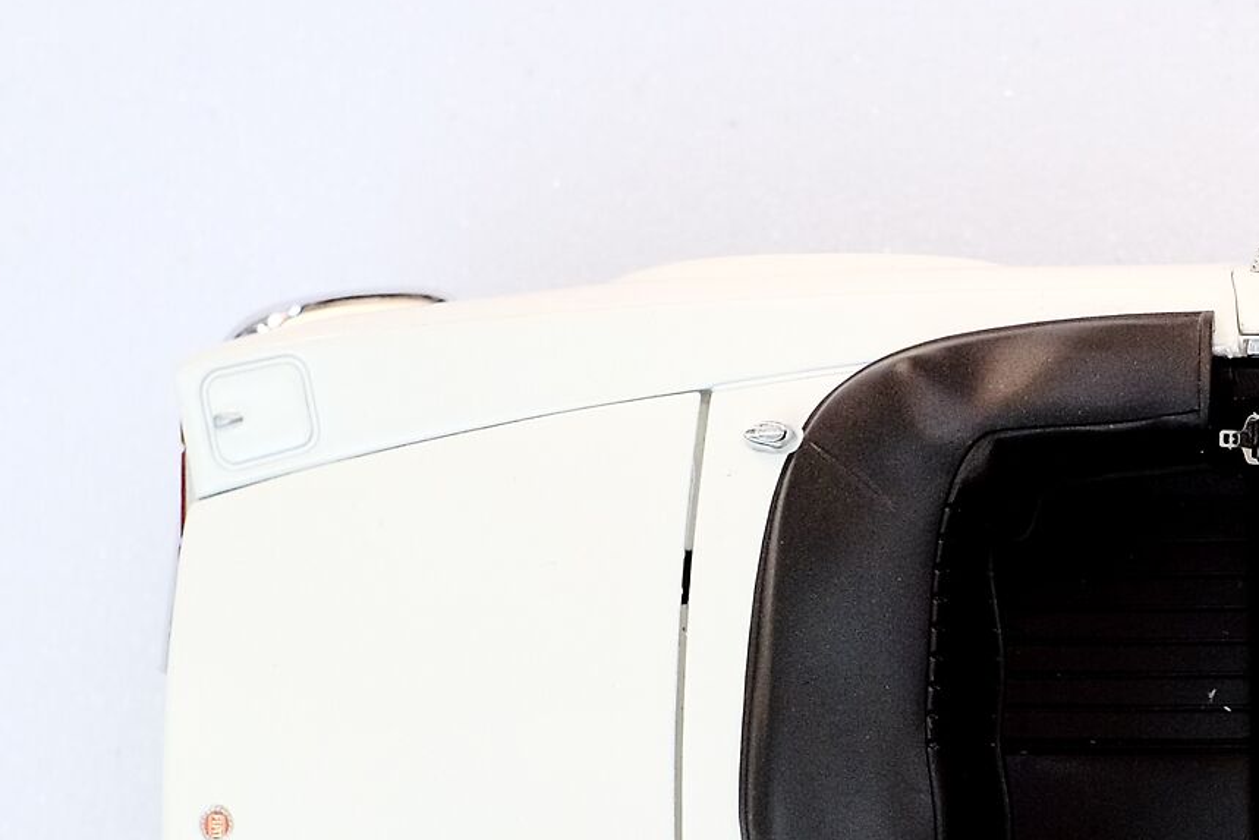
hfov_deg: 13.3
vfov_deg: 9.2
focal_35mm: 148
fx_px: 5176
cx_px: 1665
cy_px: 805
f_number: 4
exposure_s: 1/70
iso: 640
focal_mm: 35
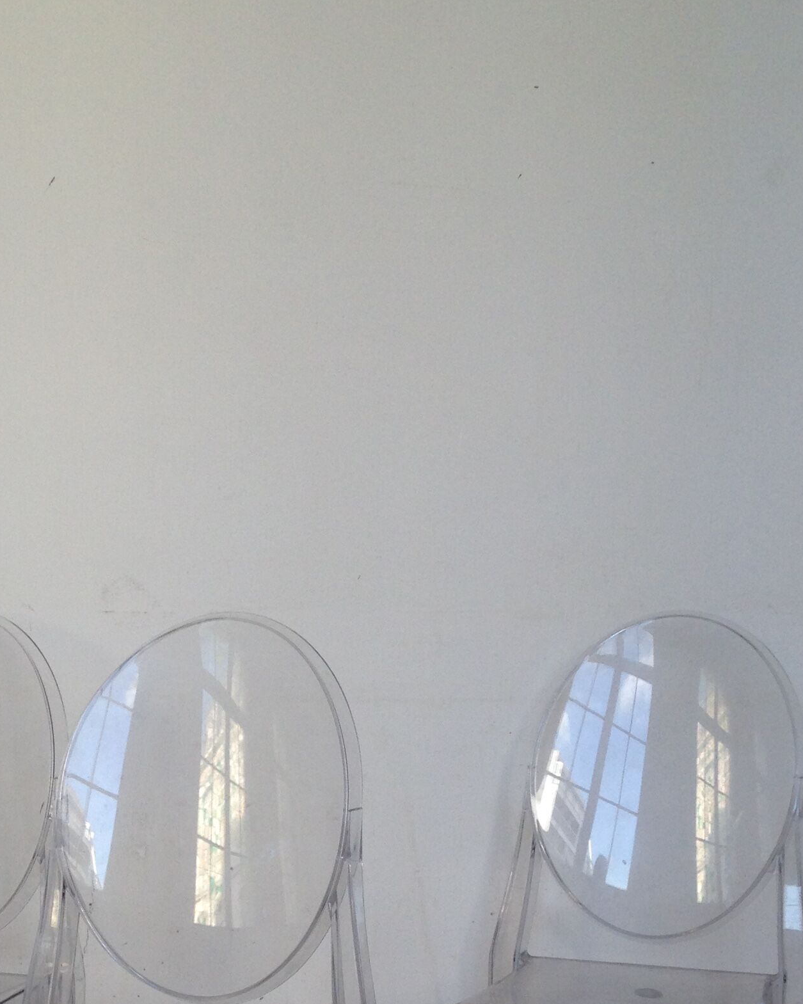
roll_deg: +0.1
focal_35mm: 67
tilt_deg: -13.2
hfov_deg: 22.5
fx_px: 1991
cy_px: 987
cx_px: 173
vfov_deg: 26.9
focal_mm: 4.12
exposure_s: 1/159
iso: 50
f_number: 2.4
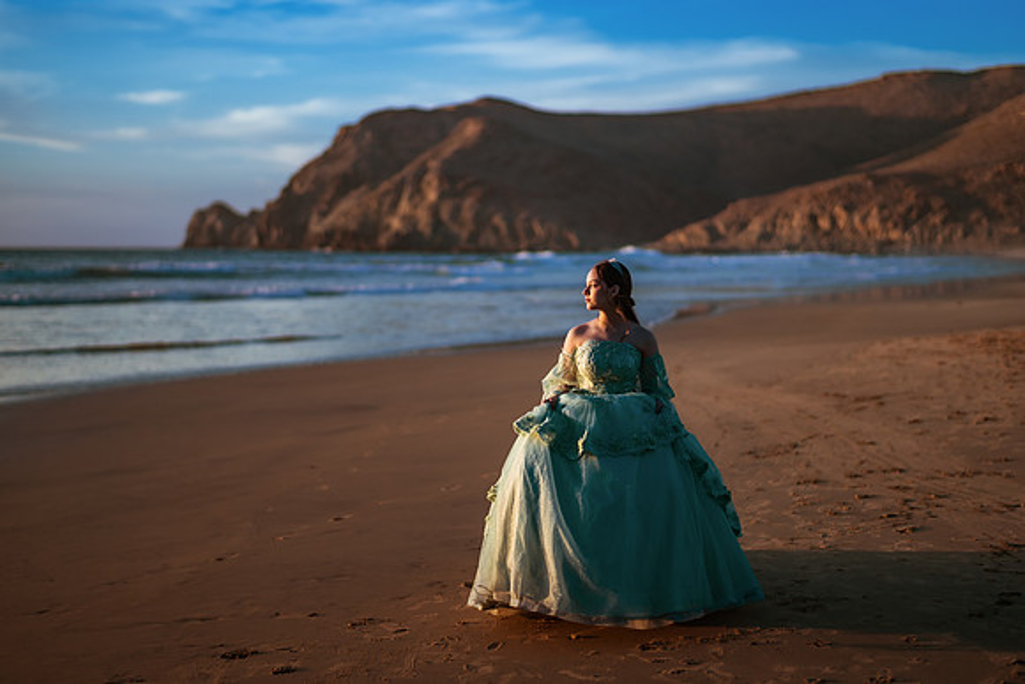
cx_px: 518
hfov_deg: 33.8
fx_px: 1686
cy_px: 342
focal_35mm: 59
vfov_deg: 22.9
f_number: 1.4
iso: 100
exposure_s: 1/8000
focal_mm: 58
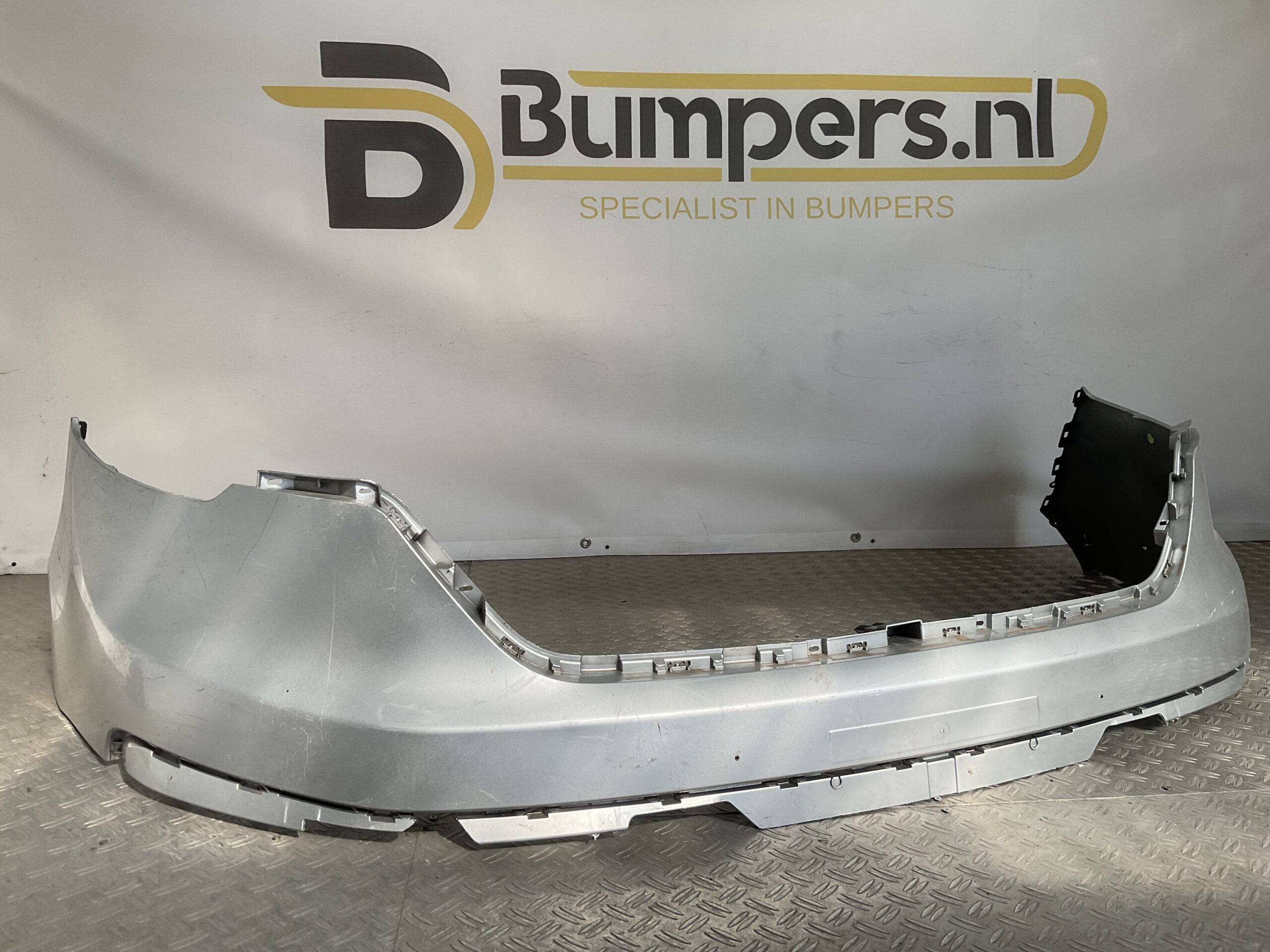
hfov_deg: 61.7
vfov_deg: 48.2
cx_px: 635
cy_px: 476
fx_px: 1064
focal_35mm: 29
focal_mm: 3
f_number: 1.8
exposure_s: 1/883
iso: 16
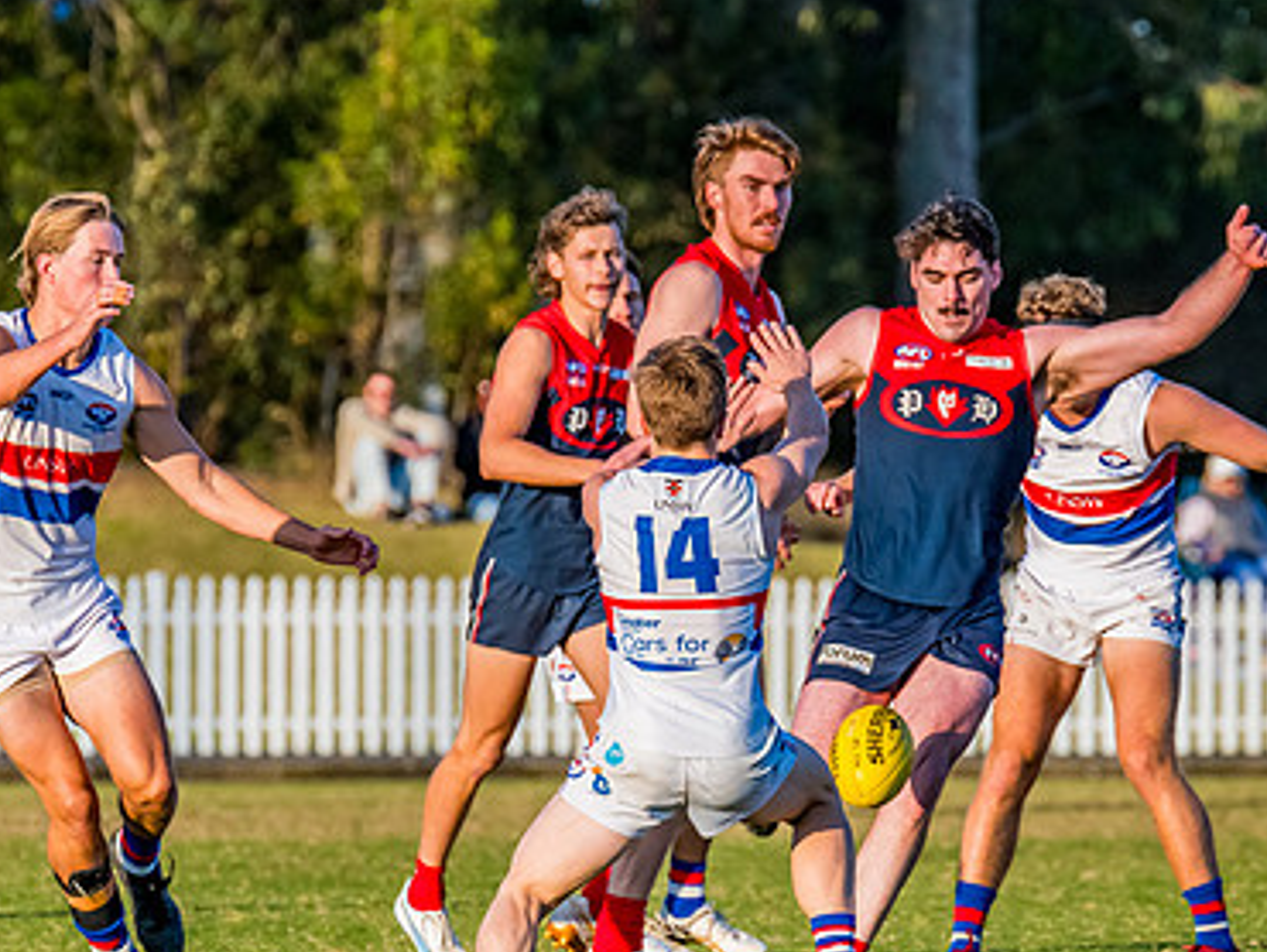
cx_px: 781
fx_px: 25052
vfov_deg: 2.2
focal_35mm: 684
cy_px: 533
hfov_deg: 2.9
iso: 800
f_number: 8
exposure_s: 1/1600
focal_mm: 380
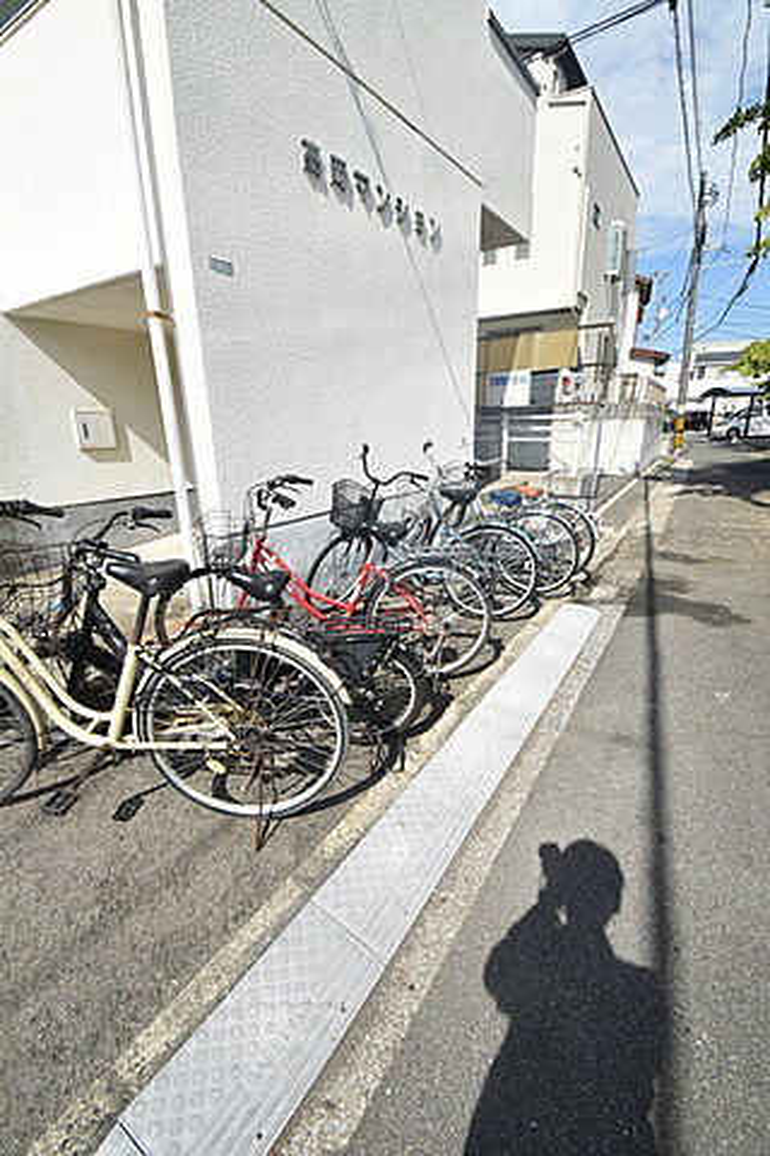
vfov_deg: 100.4
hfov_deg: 77.3
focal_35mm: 15
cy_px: 578
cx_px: 385
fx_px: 481
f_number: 8
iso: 100
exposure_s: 1/250
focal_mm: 10
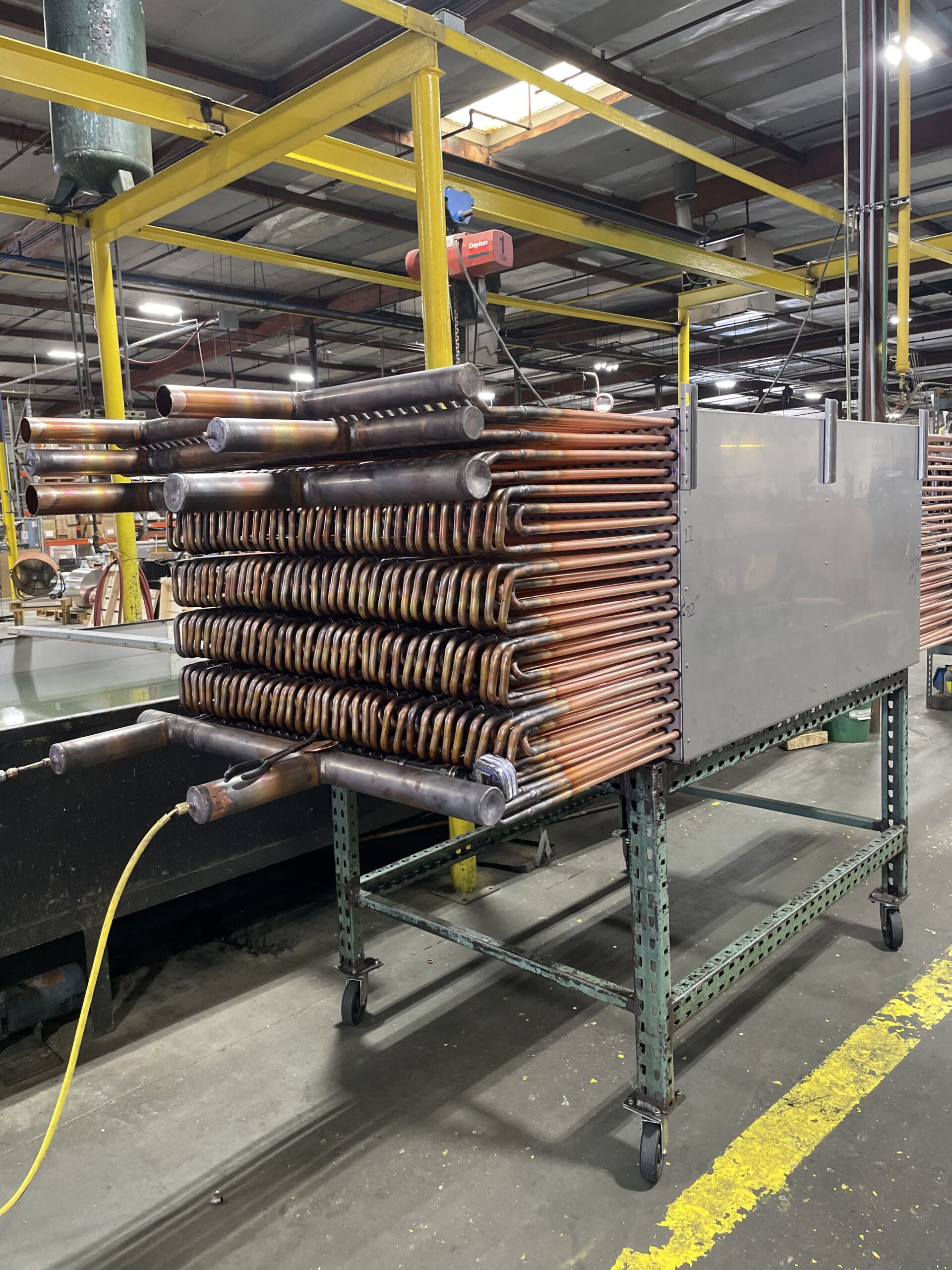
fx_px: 953
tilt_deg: -5.6
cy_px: 635
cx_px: 476
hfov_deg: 53.1
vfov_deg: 67.3
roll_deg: +2.4
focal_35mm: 26
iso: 200
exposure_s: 1/60
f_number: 1.6
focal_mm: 4.2
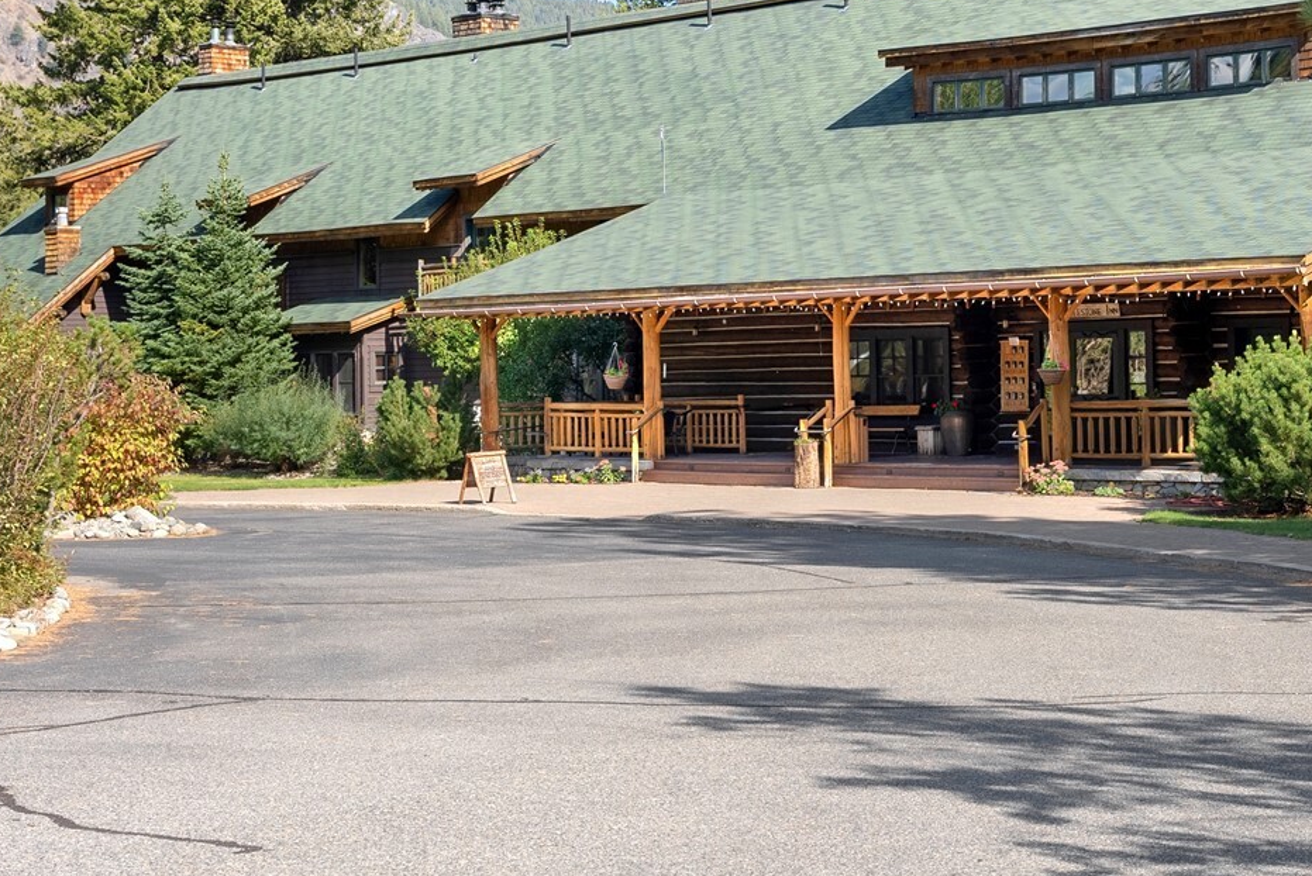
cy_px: 193
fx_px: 2636
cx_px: 905
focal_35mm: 72
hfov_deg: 27.7
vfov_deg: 18.7
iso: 100
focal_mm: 39.7
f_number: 5.6
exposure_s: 1/160
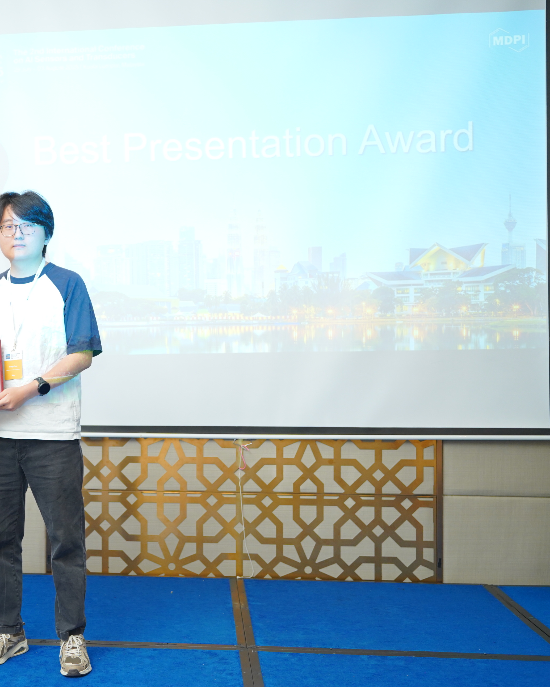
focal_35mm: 51
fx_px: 1035
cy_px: 344
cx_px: 68
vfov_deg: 36.8
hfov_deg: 28.7
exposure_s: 1/100
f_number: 2.8
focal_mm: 35.6
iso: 1600
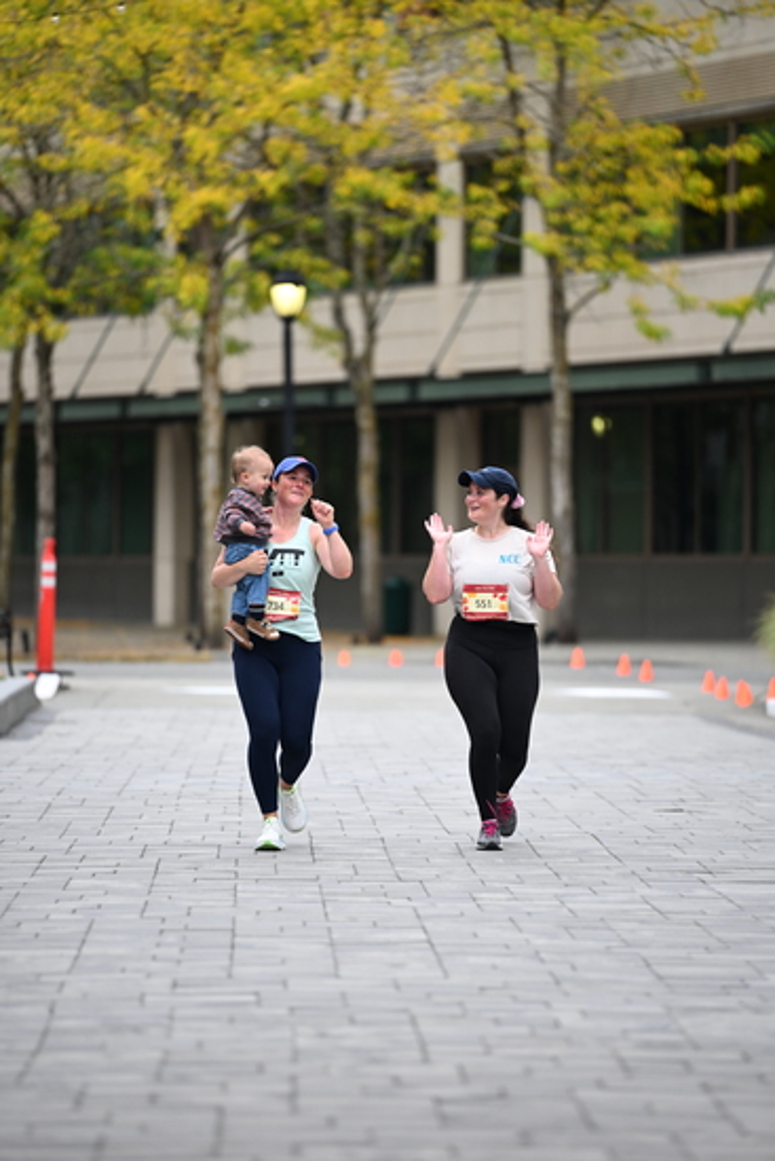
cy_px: 580
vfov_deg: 10.3
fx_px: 6454
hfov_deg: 6.9
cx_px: 388
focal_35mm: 200
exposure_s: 1/1600
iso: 640
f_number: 2.8
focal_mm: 200
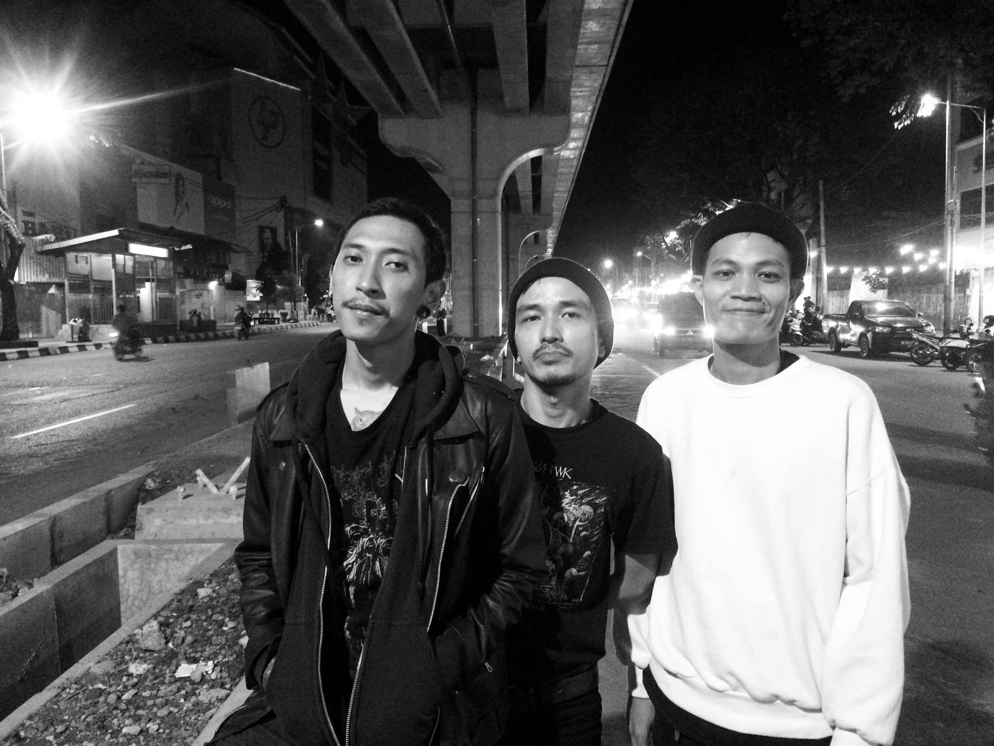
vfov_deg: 48.2
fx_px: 833
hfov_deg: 61.7
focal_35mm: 29
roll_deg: -1.3
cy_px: 373
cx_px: 497
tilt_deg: -5.6
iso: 400
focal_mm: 4.15
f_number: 2.2
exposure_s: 1/17
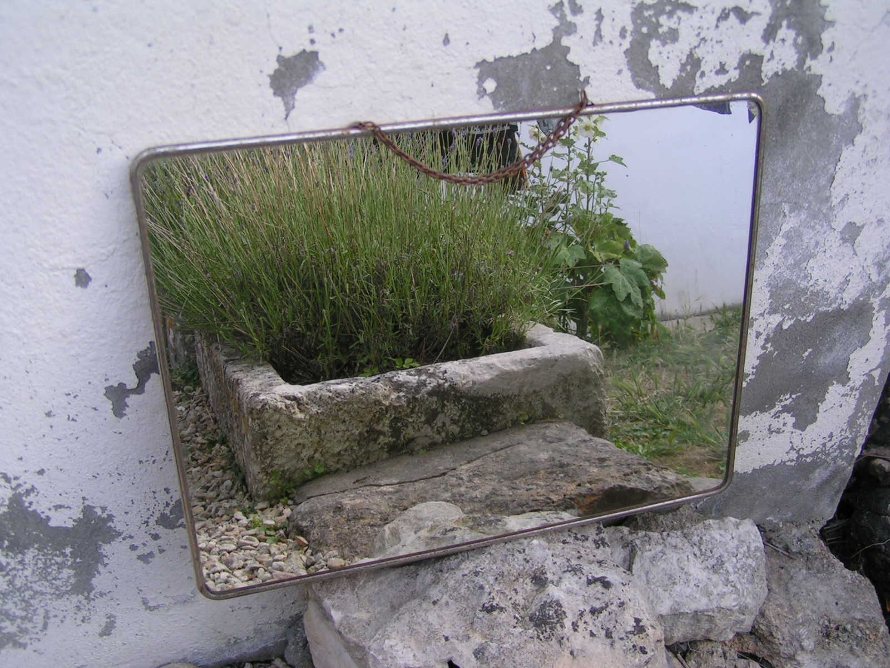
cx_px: 445
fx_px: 977
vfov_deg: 37.7
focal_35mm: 38
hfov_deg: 49.0
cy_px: 334
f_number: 3.5
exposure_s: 1/80
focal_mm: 5.8
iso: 50
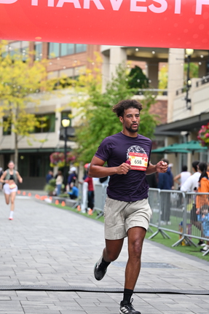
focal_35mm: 106
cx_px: 109
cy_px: 139
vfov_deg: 19.3
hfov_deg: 12.9
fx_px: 924
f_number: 2.8
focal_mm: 83
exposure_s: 1/2000
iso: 640
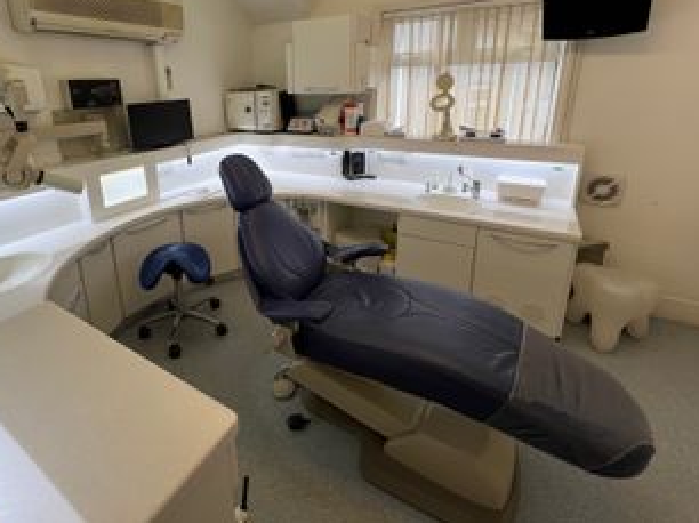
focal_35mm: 17
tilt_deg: -15.1
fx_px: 343
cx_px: 292
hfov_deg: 90.3
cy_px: 185
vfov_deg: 72.9
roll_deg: +1.5
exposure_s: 1/100
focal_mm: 1.57
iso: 40
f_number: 1.8
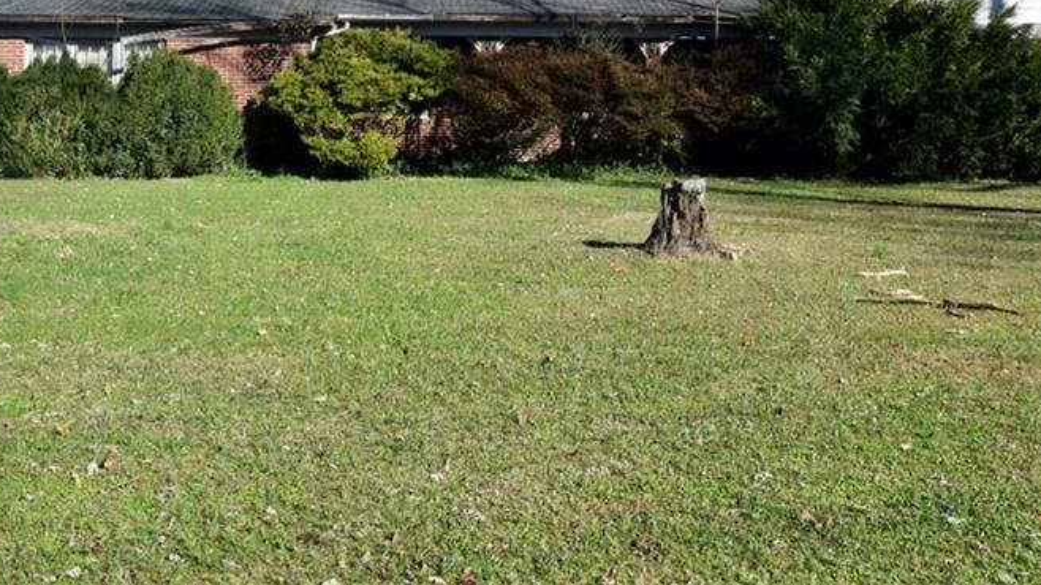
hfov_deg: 46.3
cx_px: 584
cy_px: 47
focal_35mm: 44
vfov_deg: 26.1
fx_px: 1214
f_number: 10
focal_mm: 18
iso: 200
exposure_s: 1/400
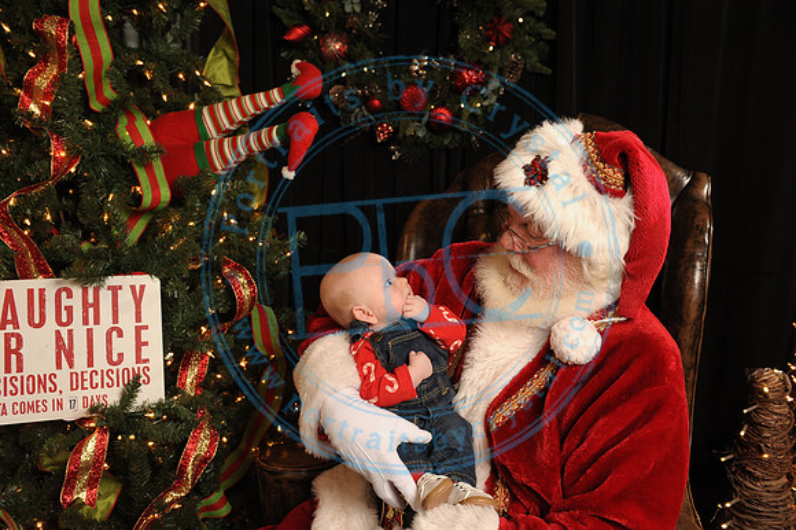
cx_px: 398
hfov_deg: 58.7
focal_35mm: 32
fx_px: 707
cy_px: 265
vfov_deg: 41.1
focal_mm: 32
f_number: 5
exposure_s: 1/125
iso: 1000
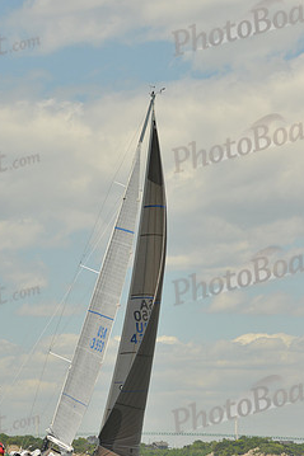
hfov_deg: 8.3
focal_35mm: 165
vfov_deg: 12.5
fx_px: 2092
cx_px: 106
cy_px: 225
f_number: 6.3
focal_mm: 102
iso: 400
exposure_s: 1/800
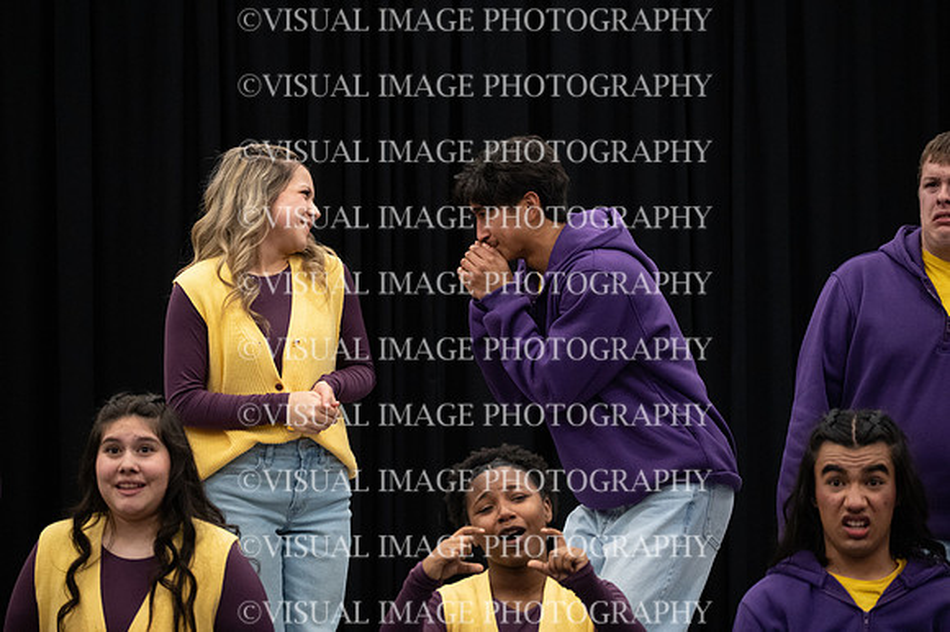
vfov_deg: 7.7
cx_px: 475
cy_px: 316
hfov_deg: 11.6
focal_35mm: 178
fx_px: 4694
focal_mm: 178
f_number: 6.3
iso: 8000
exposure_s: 1/160
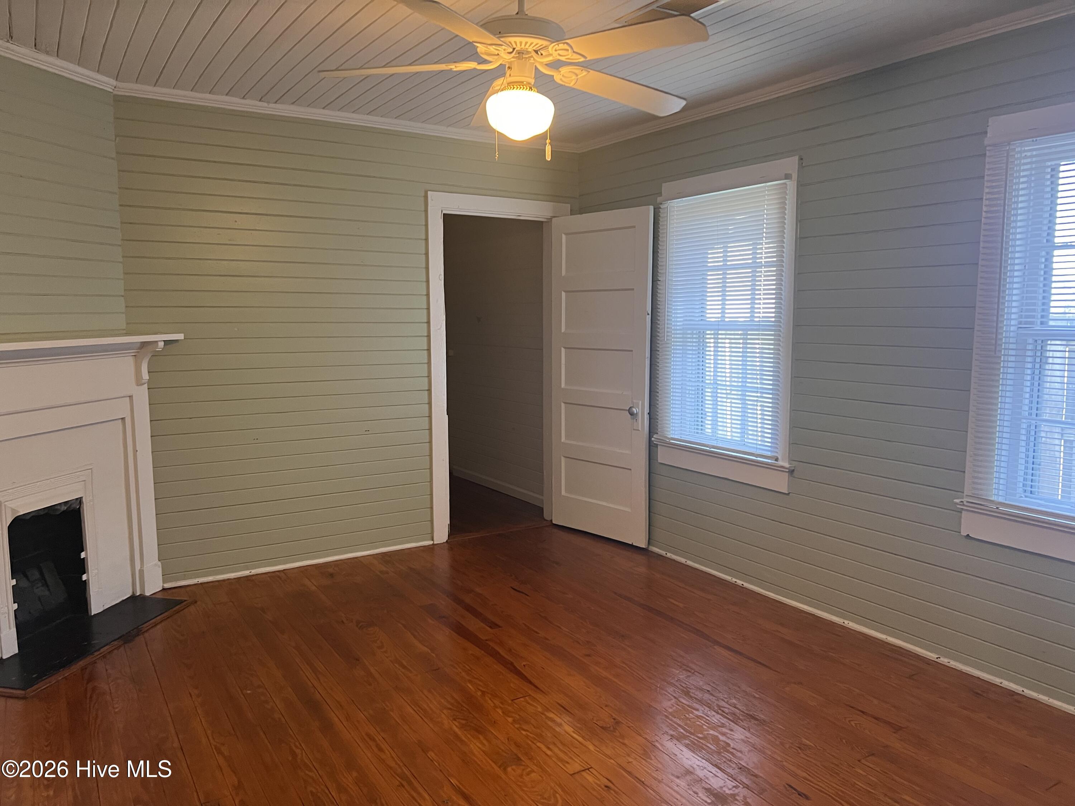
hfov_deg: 67.3
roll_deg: +0.8
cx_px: 538
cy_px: 403
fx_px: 807
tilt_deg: -8.2
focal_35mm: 26
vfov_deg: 53.1
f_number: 1.5
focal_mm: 5.7
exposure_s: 1/60
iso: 160
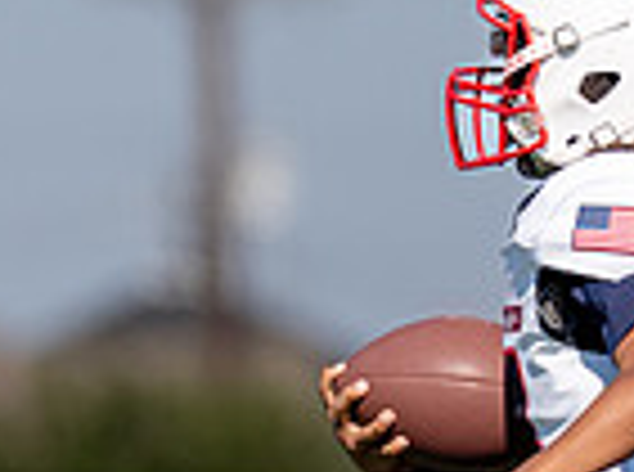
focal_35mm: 1487
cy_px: 309
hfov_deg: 1.3
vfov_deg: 1.0
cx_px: 389
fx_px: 27165
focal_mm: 200
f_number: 2.8
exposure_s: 1/4000
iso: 160
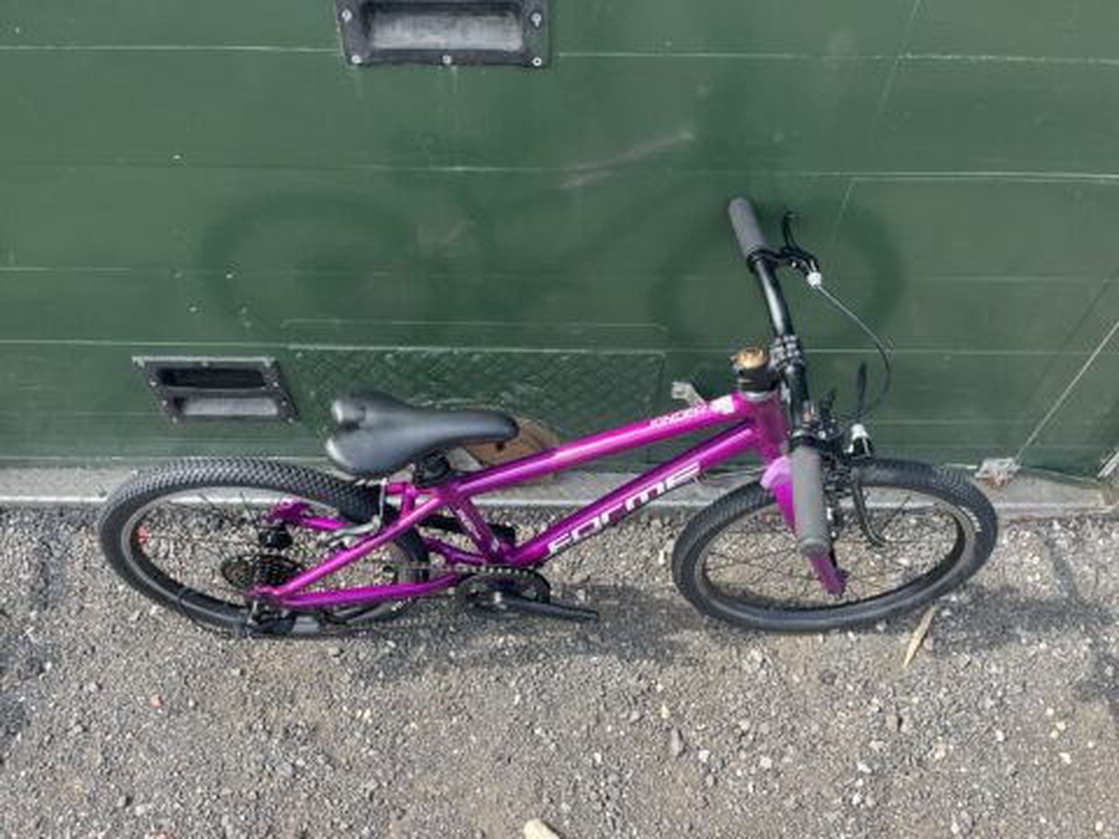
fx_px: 840
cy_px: 420
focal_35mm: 26
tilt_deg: -54.0
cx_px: 560
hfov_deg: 67.3
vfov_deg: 53.1
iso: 50
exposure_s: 1/583
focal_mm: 5.1
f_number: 1.6
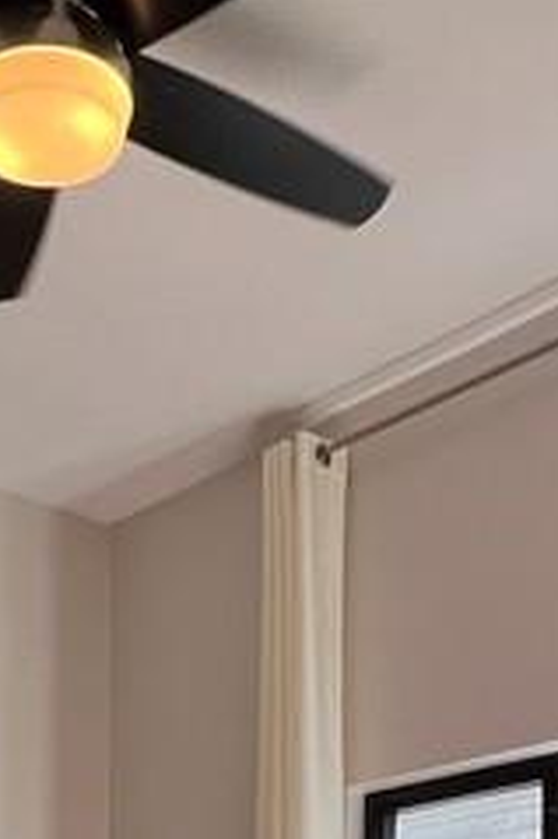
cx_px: 133
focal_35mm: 58
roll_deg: +0.2
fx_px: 1350
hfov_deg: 23.1
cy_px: 1106
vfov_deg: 28.1
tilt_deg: +0.5
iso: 40
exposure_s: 1/120
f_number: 1.8
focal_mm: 1.57
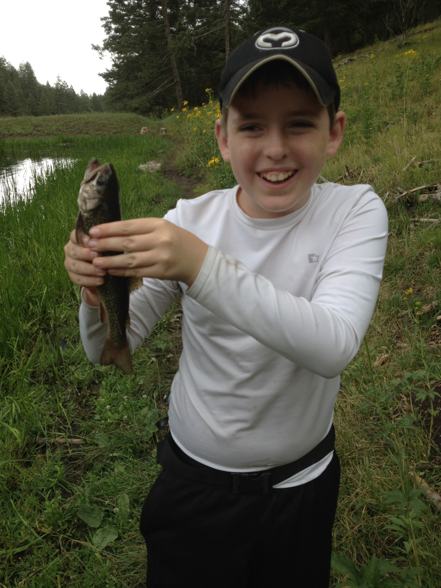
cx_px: 220
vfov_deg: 52.6
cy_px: 294
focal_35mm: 35
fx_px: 594
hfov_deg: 40.7
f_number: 2.4
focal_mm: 4.28
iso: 64
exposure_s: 1/442
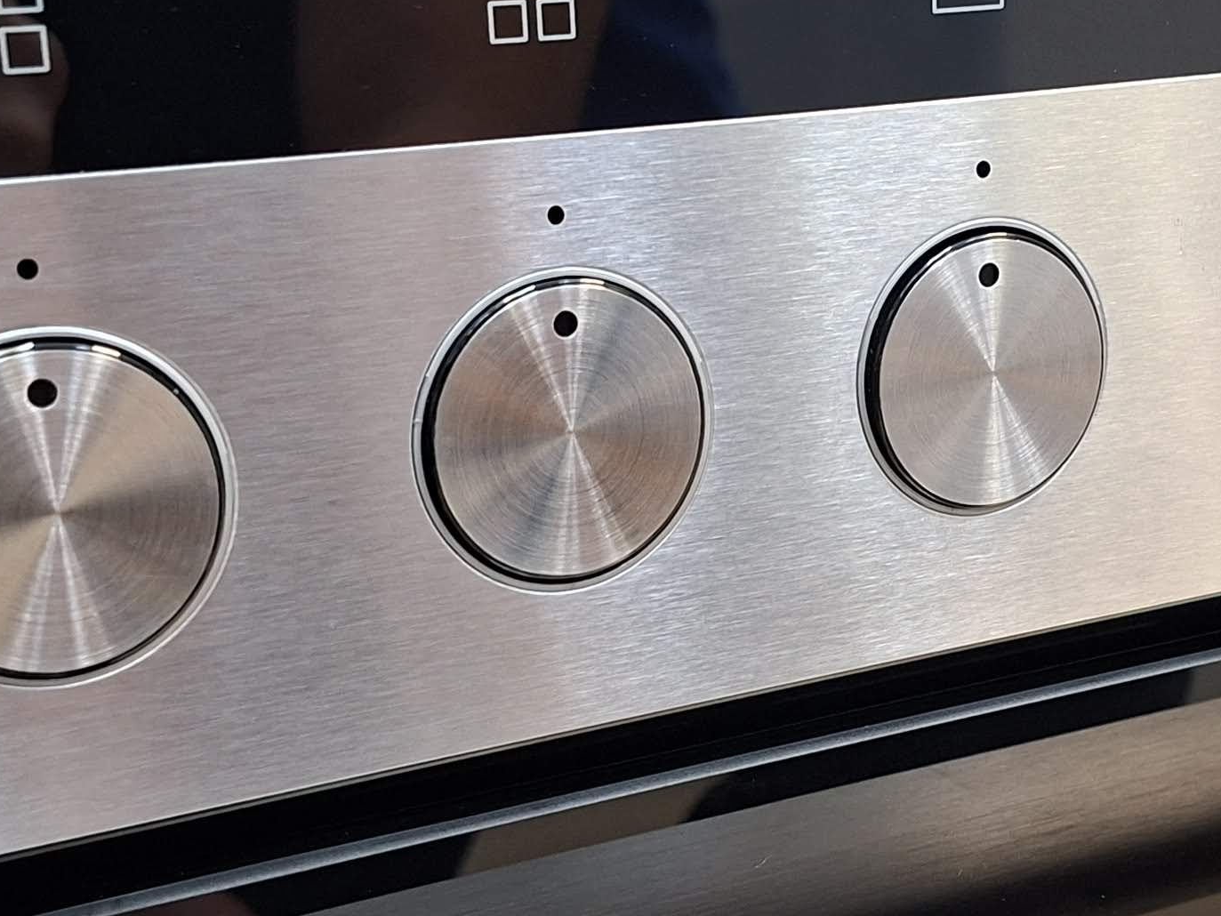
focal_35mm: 67
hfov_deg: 28.8
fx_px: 2363
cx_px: 772
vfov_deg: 21.9
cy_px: 500
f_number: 1.8
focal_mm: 5.54
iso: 400
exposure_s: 1/33
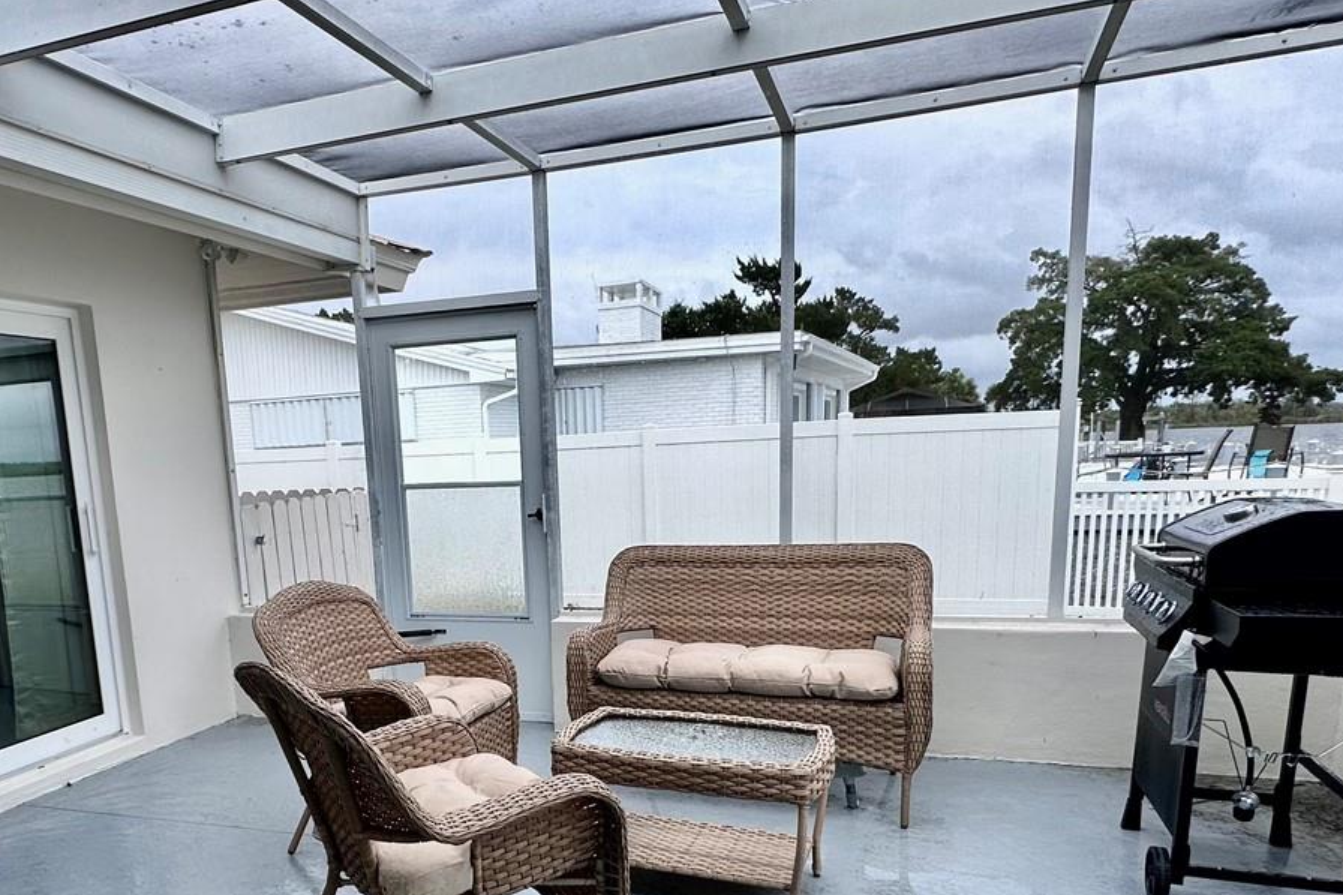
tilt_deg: -10.5
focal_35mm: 26
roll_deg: +2.7
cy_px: 630
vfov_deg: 48.3
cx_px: 526
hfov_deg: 68.6
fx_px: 970
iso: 40
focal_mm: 2.22
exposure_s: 1/651
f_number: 2.2
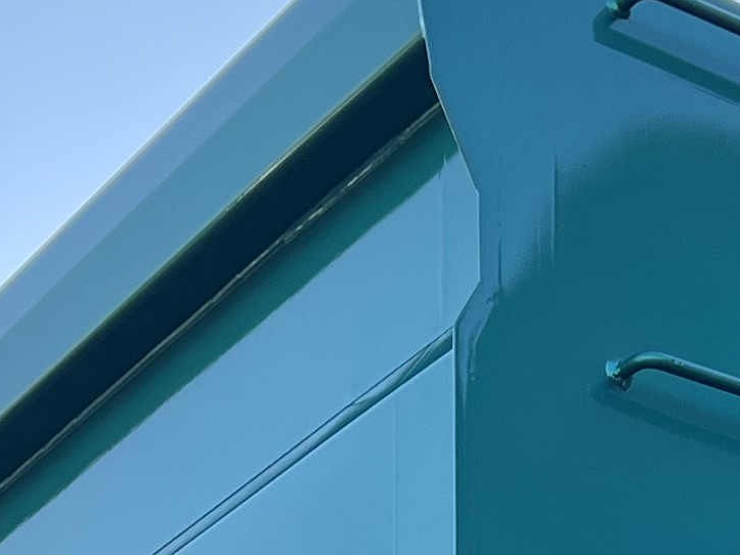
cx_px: 564
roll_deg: +1.8
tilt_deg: +12.0
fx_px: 3099
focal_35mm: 145
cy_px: 1220
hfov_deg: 13.6
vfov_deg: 9.4
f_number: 1.5
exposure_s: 1/1449
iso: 50
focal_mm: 5.7
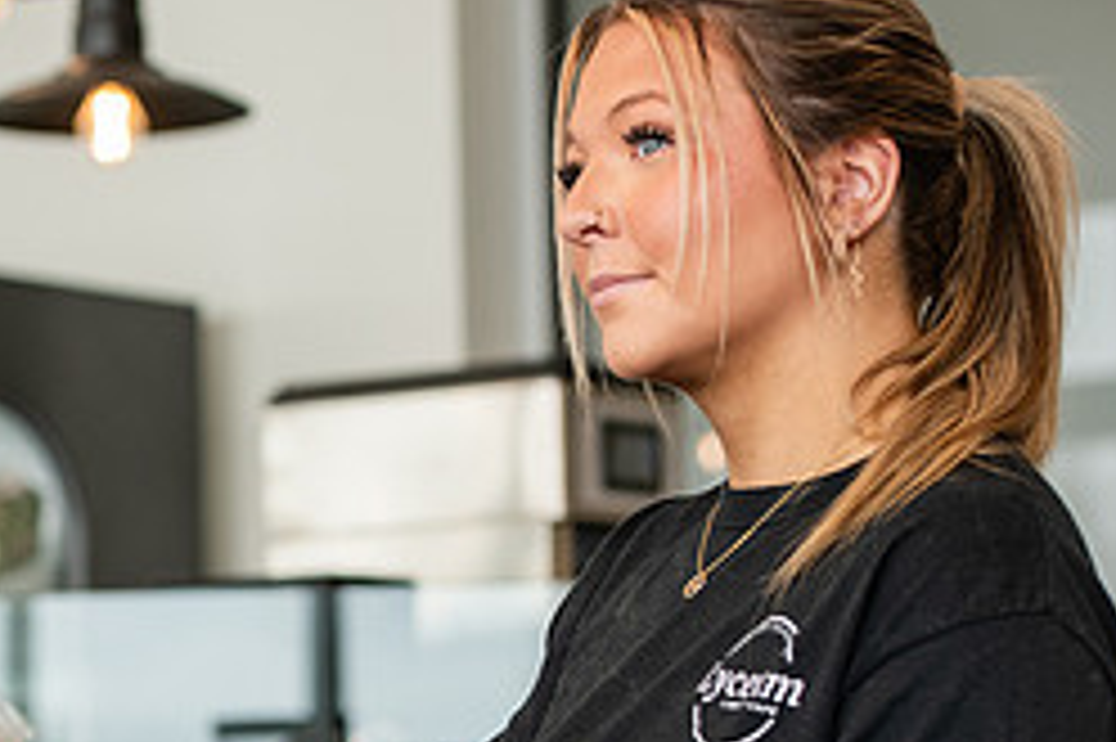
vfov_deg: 8.3
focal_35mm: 164
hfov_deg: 12.4
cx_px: 36
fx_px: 5080
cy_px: 636
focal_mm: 70
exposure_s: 1/200
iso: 500
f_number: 3.5
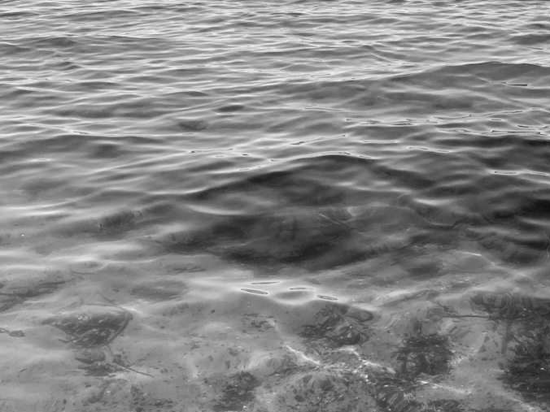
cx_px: 405
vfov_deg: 28.3
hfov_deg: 37.4
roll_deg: +1.7
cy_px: 346
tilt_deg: -31.8
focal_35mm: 50
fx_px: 794
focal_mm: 4.25
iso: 25
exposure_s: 1/1163
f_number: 1.8
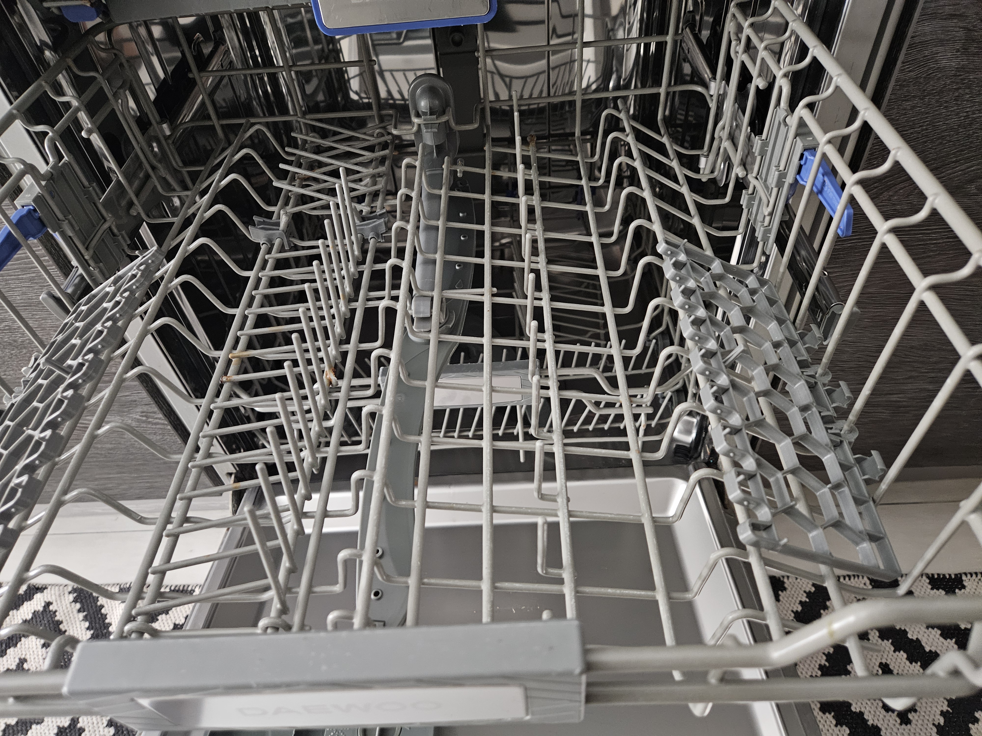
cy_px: 368
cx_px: 491
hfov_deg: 73.9
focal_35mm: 23
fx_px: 652
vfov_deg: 58.9
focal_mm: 5.4
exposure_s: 1/25
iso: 1000
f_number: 1.8
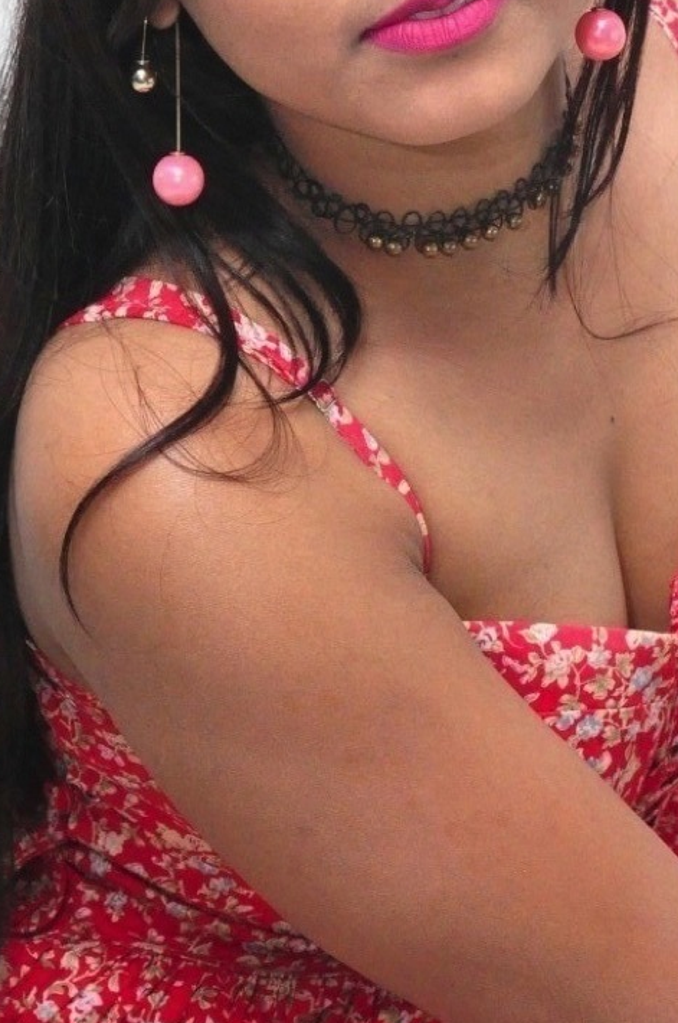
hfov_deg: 7.5
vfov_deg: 11.3
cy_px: 481
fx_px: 5159
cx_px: 518
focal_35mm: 182
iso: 3200
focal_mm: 52
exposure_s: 1/125
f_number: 5
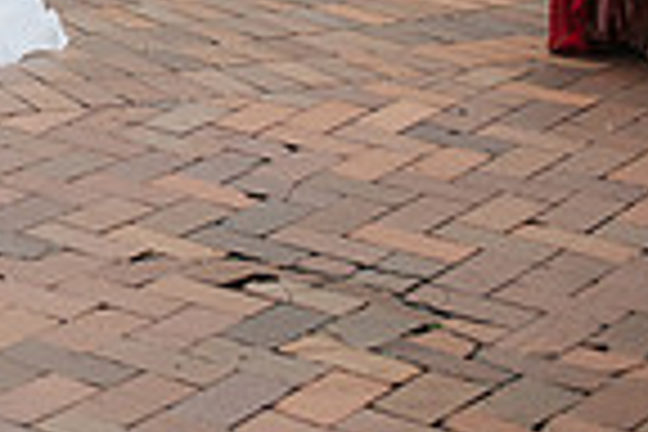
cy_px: -392
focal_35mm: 147
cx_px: -472
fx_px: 2646
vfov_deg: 8.9
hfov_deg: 12.8
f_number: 3.2
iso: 160
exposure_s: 1/400
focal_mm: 35
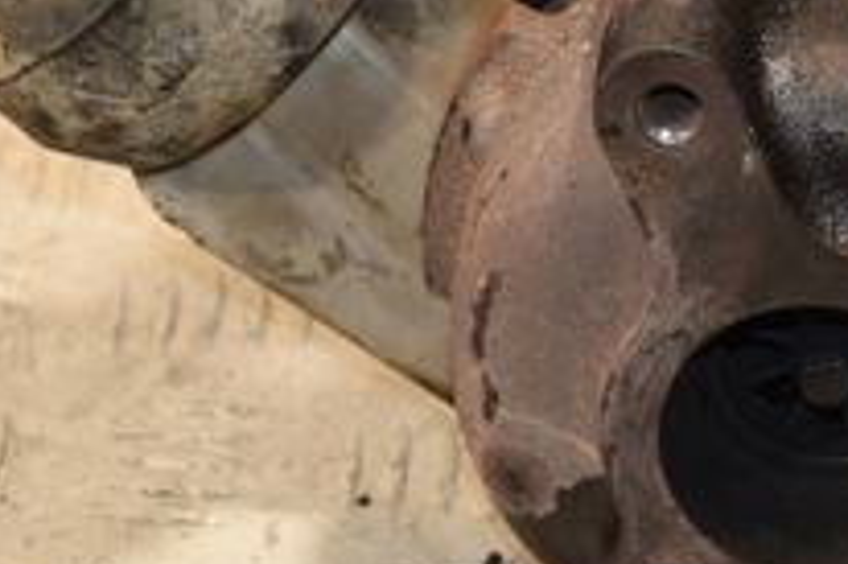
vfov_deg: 4.5
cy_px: 181
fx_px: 7226
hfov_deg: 6.7
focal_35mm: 307
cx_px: 642
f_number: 5.3
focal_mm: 66
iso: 800
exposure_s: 1/200
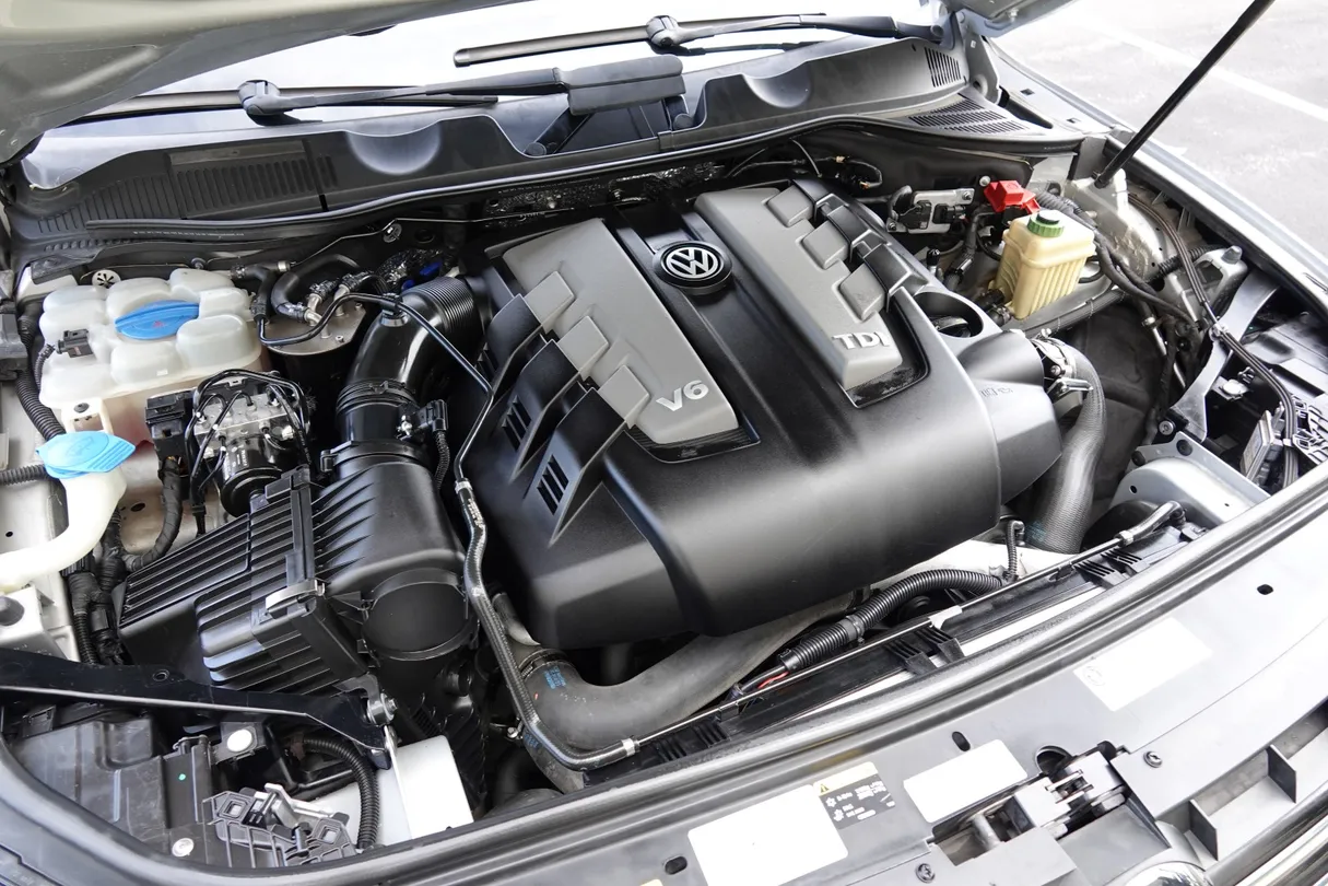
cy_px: 443
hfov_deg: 73.7
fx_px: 885
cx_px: 664
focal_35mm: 24
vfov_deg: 53.1
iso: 100
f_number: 2.4
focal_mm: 8.8
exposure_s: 1/60
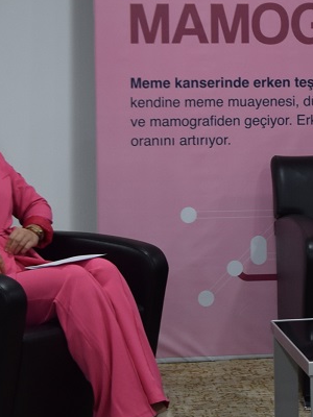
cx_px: 333
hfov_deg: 12.2
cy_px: 159
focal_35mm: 120
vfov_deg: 16.4
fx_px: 1447
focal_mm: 26
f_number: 4
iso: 400
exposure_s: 1/60
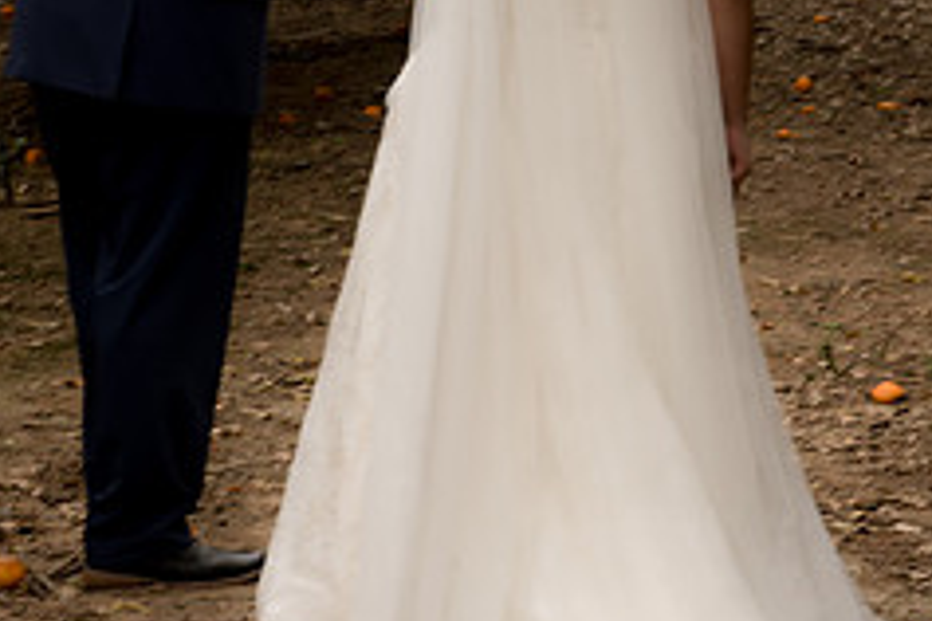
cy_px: 112
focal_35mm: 171
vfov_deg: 8.0
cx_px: 444
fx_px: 4427
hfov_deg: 12.0
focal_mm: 70
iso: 640
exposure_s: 1/25
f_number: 13
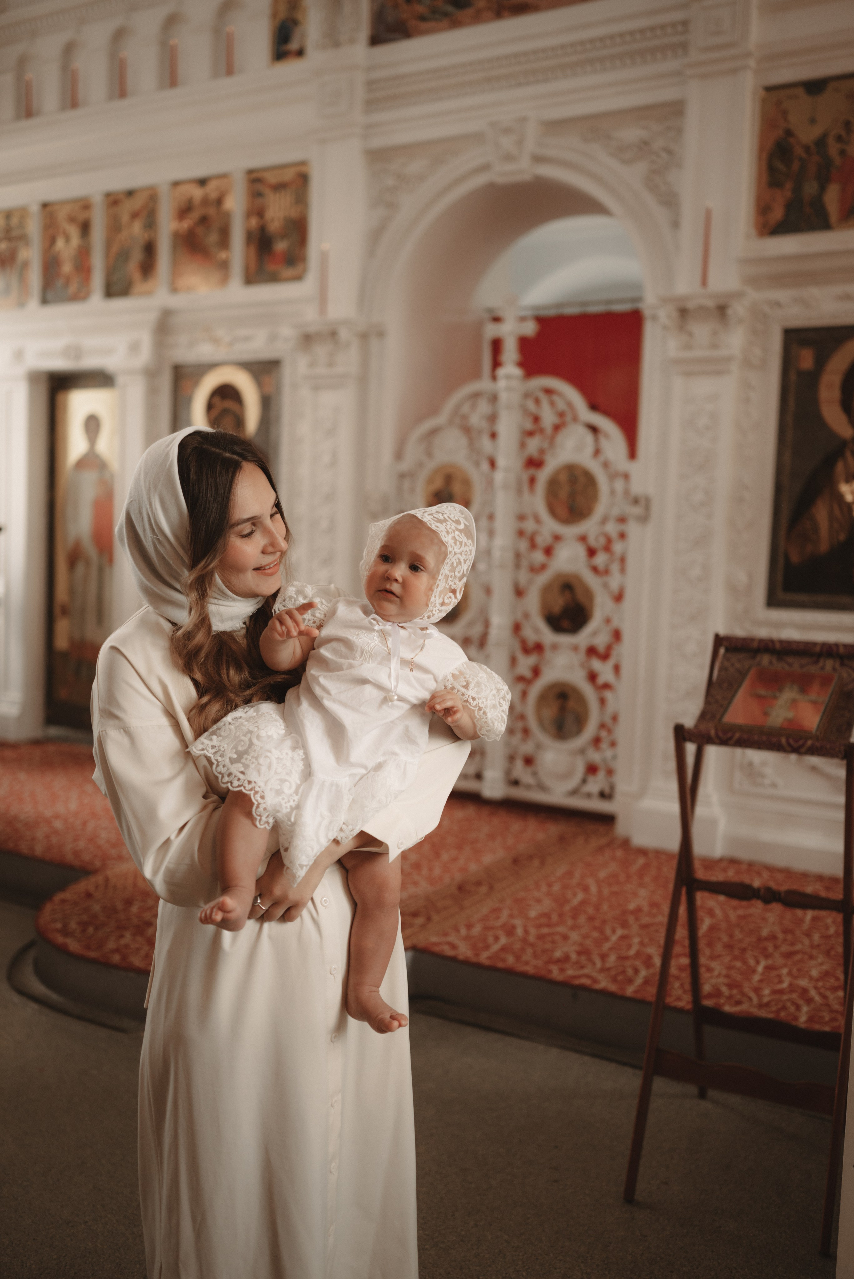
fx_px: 1244
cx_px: 427
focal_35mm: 35
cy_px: 640
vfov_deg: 54.4
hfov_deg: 37.9
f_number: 1.8
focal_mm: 35
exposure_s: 1/250
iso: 400
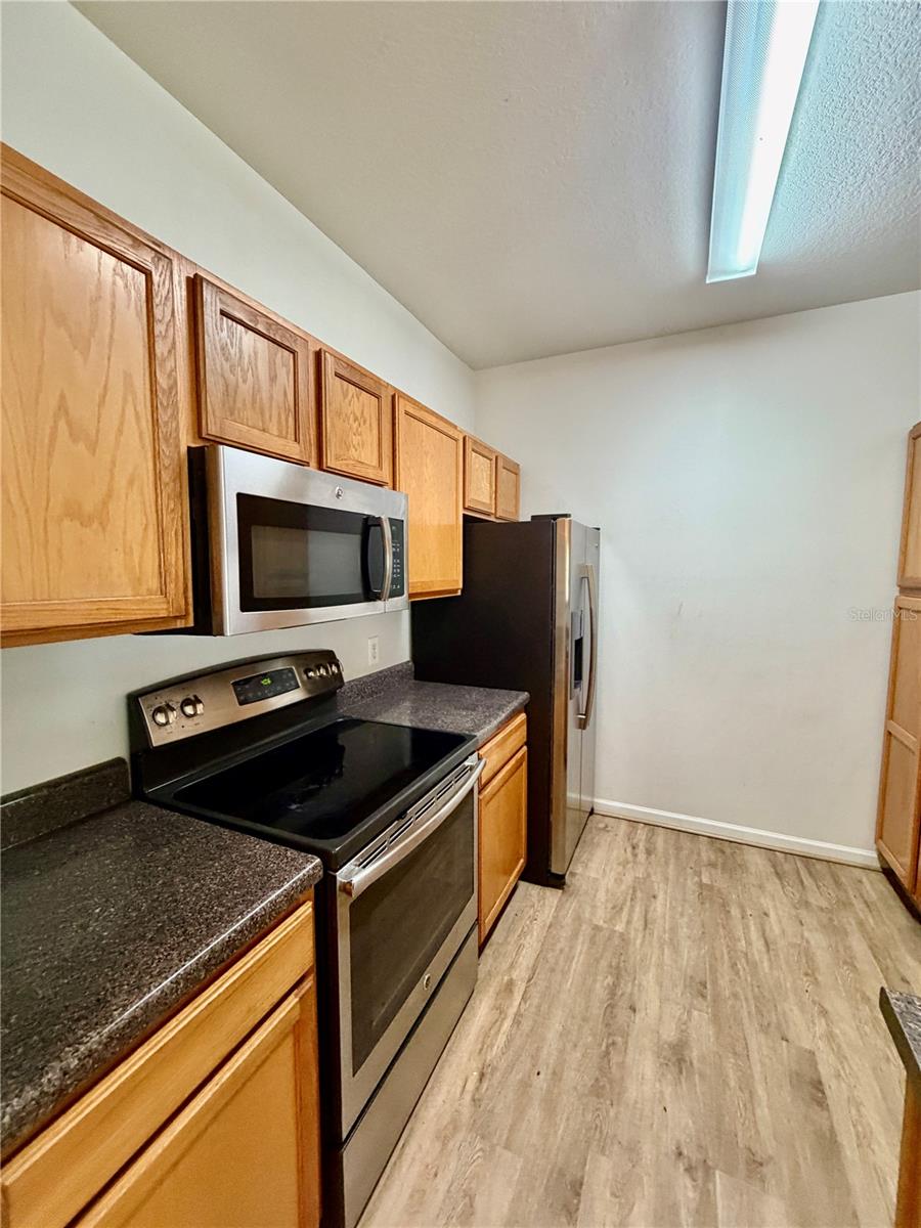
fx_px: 497
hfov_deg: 85.7
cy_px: 614
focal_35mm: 14
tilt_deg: -4.3
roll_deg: +0.0
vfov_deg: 102.1
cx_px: 460
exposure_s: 1/60
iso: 400
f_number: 2.2
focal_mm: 2.22
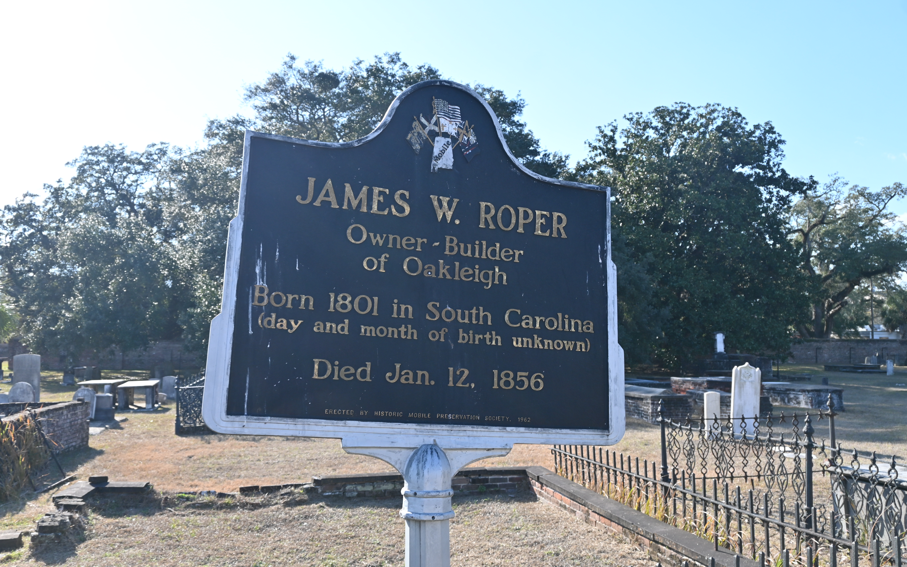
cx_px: 454
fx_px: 748
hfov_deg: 62.5
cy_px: 291
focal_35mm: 30
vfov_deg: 41.5
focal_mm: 19.5
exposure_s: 1/250
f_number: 5.6
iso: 110
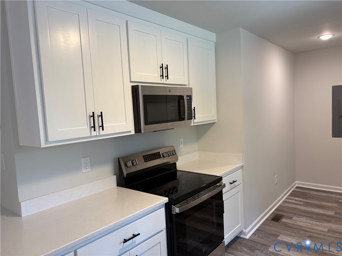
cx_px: 171
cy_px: 128
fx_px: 257
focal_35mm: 26
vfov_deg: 53.1
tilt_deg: -4.1
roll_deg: +3.3
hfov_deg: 67.3
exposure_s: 1/120
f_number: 1.6
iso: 125
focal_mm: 5.96
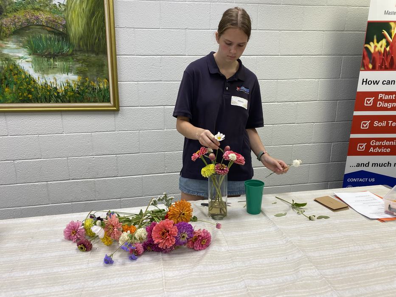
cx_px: 198
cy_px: 148
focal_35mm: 26
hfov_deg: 67.3
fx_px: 297
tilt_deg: -17.1
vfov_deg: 53.1
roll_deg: -0.6
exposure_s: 1/120
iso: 80
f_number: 1.8
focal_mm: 4.25
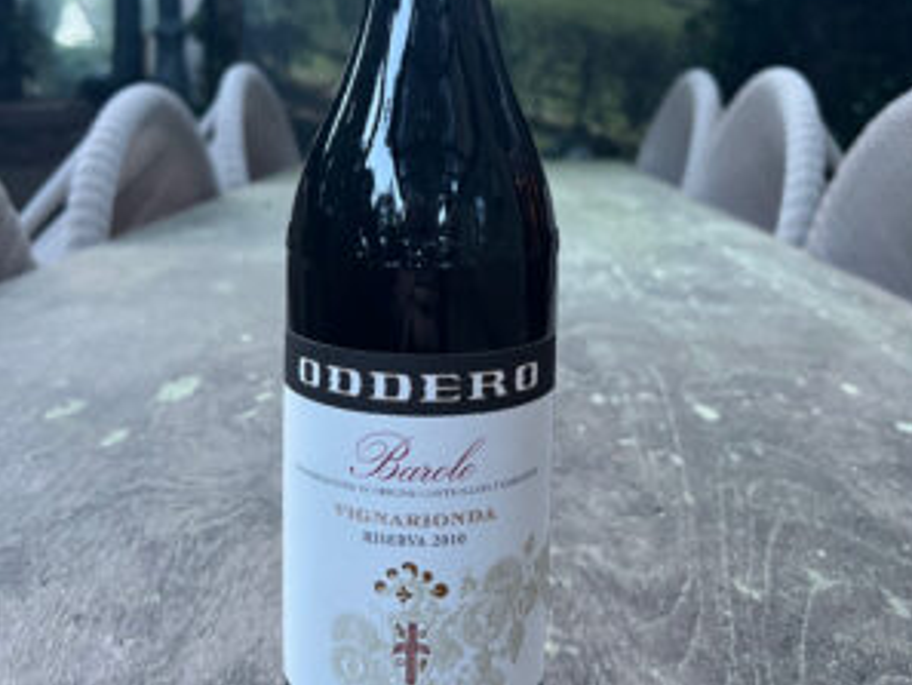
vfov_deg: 40.2
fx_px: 922
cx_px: 458
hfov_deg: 52.6
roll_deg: -1.6
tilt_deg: -7.6
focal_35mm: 35
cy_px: 221
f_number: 1.5
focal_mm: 5.7
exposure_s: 1/60
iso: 400
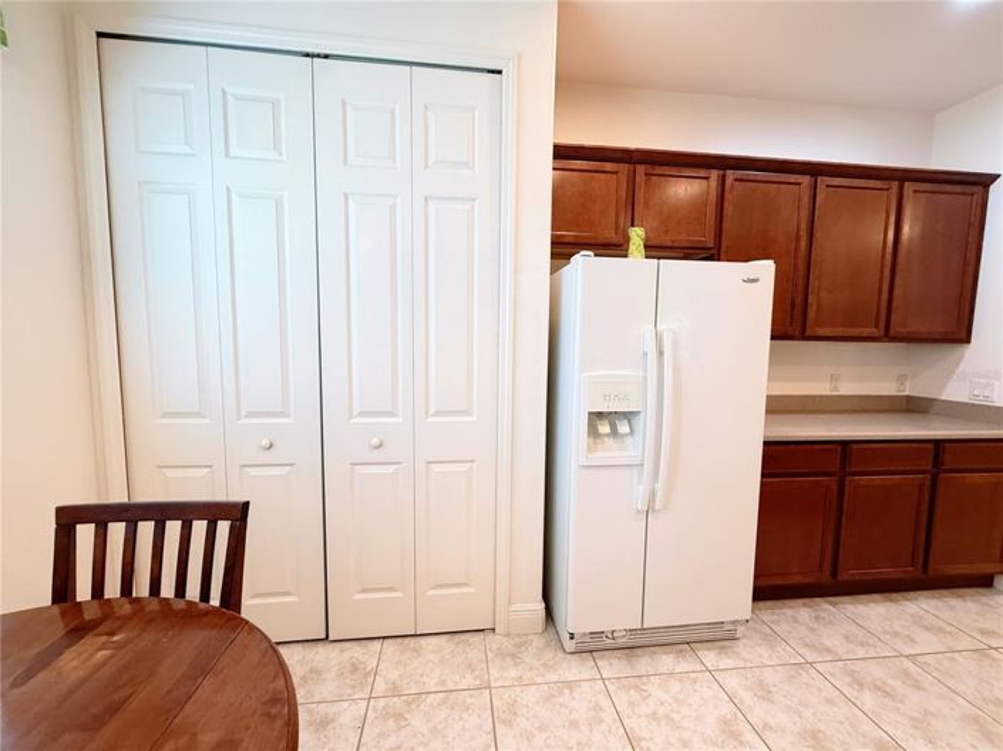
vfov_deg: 85.6
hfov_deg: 102.1
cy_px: 376
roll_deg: +0.6
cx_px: 502
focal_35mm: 14
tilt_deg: -4.6
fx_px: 405
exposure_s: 1/60
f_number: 2.2
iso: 320
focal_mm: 2.22
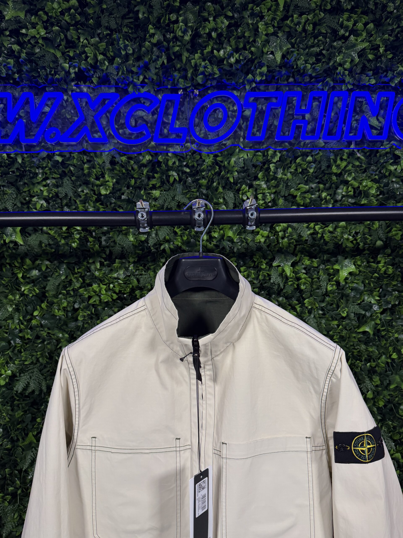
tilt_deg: -2.2
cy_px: 269
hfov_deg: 56.8
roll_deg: +1.6
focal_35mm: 24
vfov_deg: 71.6
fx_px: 373
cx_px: 202
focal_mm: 6.76
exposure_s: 1/84
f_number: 1.78
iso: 160
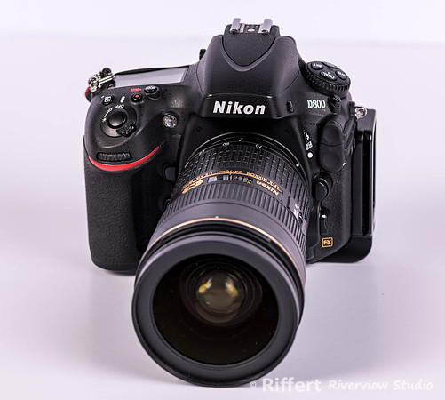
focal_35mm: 149
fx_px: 2056
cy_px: 218
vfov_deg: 11.1
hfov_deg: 12.4
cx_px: 220
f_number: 8
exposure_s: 1/160
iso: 64
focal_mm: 105
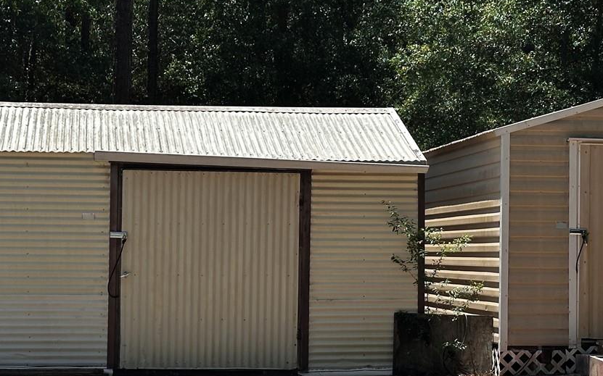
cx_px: 302
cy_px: 230
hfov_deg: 21.2
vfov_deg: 13.3
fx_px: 1610
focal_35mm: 98
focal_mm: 6.86
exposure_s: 1/2809
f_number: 1.78
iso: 64
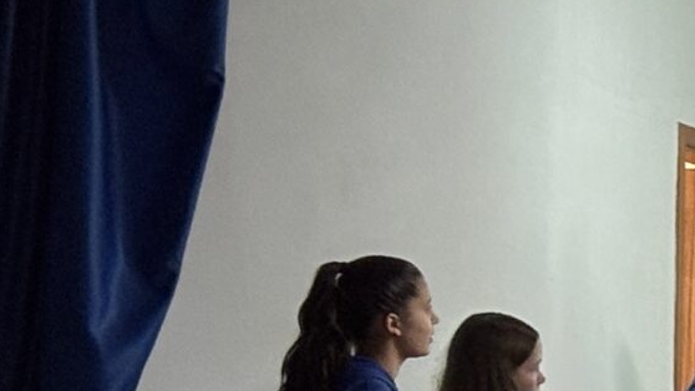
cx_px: 1450
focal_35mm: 260
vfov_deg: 4.7
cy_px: 492
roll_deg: -1.5
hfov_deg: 7.9
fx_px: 4792
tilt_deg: -0.1
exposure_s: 1/60
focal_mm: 5.96
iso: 100
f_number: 1.6
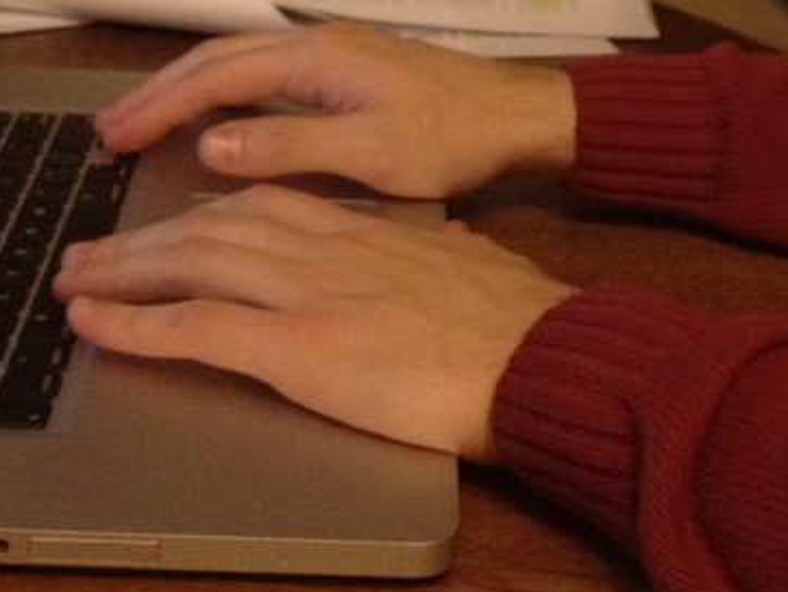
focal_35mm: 99
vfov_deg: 14.4
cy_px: -144
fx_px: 2255
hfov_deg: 19.7
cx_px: 549
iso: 400
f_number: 2.4
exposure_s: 1/20
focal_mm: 4.28
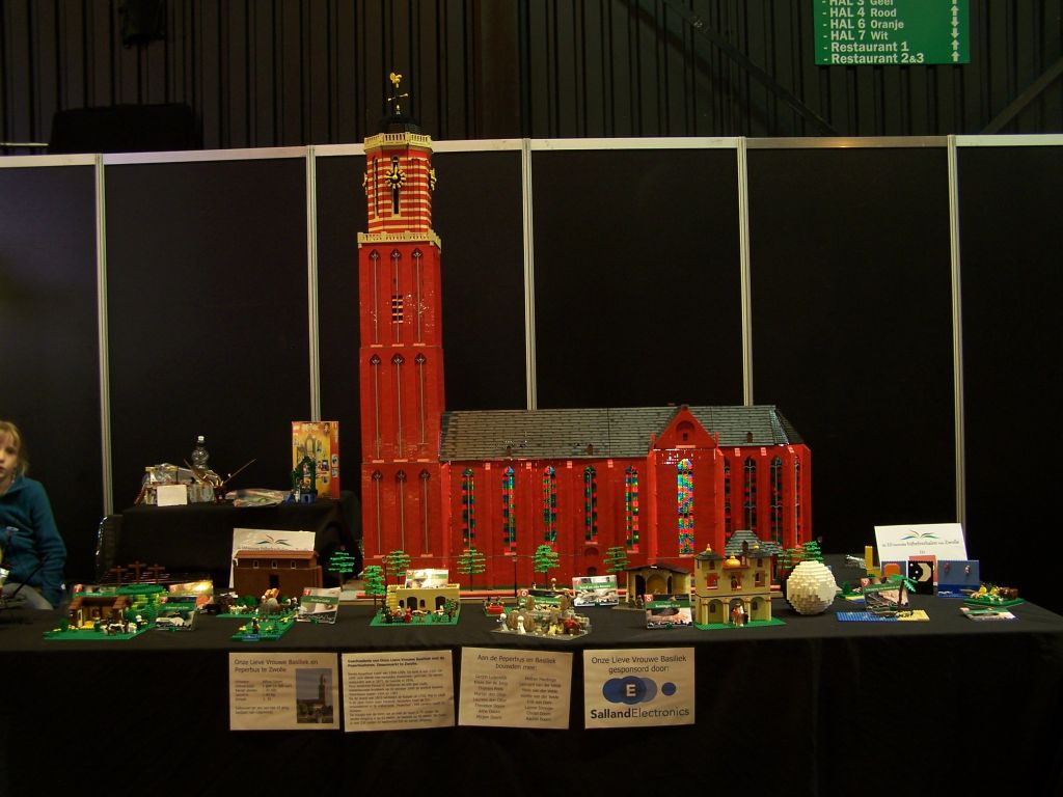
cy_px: 398
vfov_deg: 37.7
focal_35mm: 38
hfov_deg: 49.0
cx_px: 532
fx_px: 1167
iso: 80
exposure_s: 1/2
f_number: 2.8
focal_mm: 6.3
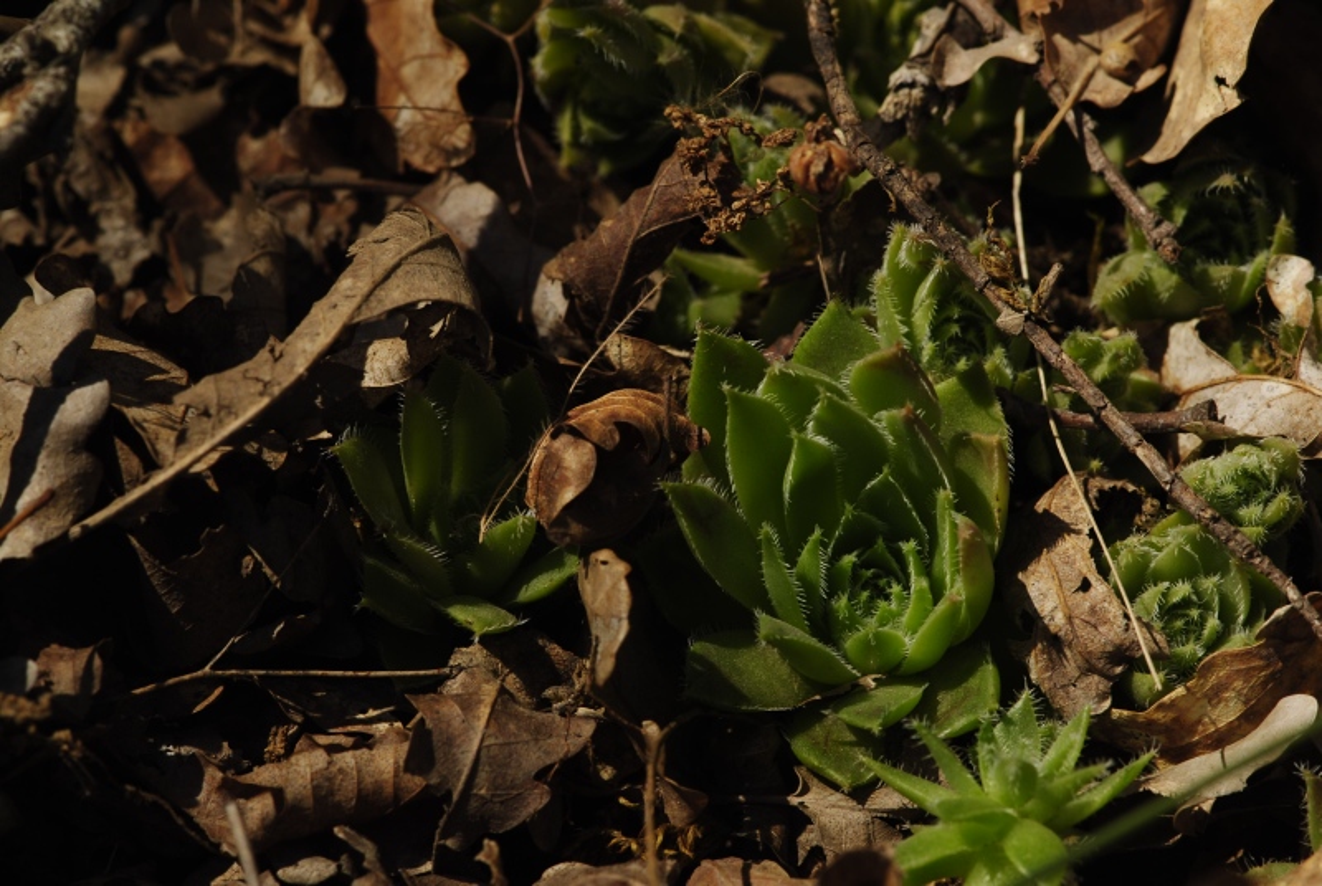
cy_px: 443
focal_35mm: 128
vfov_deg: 10.8
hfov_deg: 16.0
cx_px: 661
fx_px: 4689
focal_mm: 85
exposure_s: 1/320
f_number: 9
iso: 100
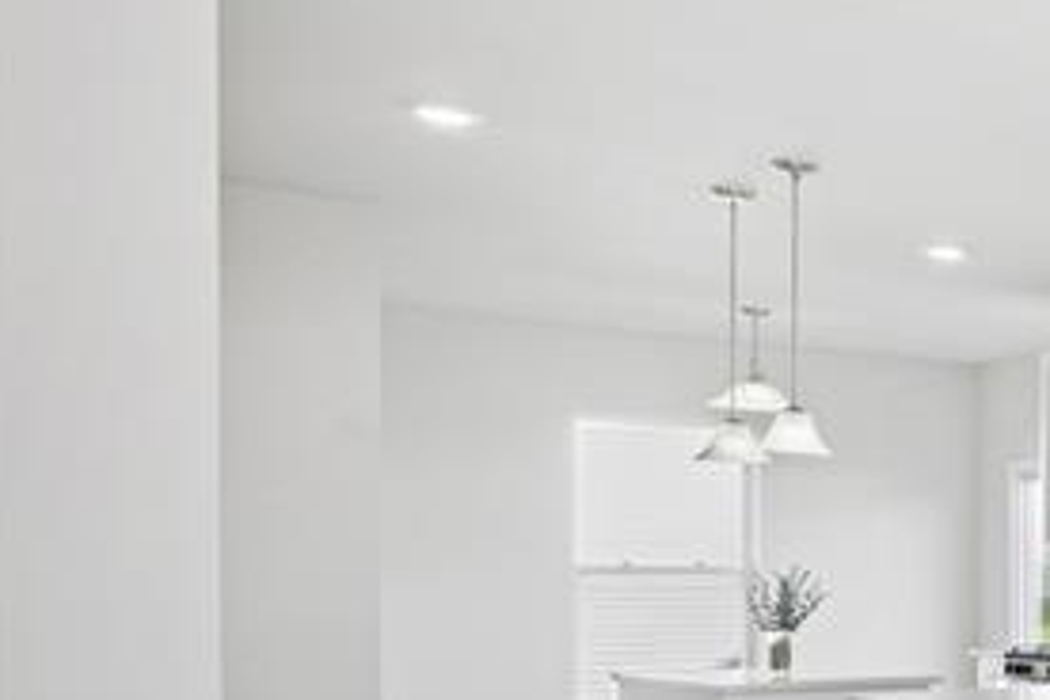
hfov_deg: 21.7
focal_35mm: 52
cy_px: 592
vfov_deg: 25.4
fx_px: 1517
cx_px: 1933
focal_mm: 14
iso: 80
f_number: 9
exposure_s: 1/5
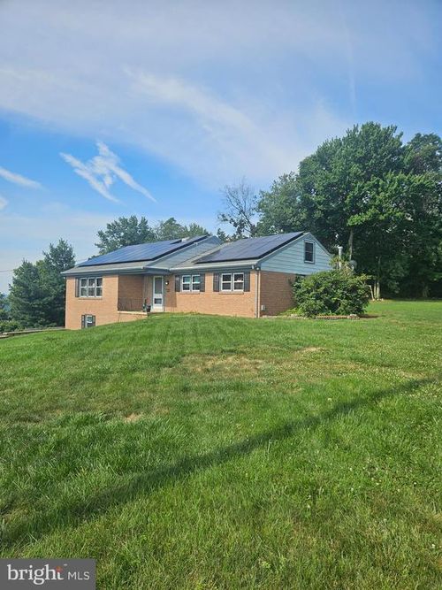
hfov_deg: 58.9
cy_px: 295
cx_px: 221
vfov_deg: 73.9
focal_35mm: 23
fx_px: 392
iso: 25
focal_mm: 5.4
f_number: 1.8
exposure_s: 1/1989
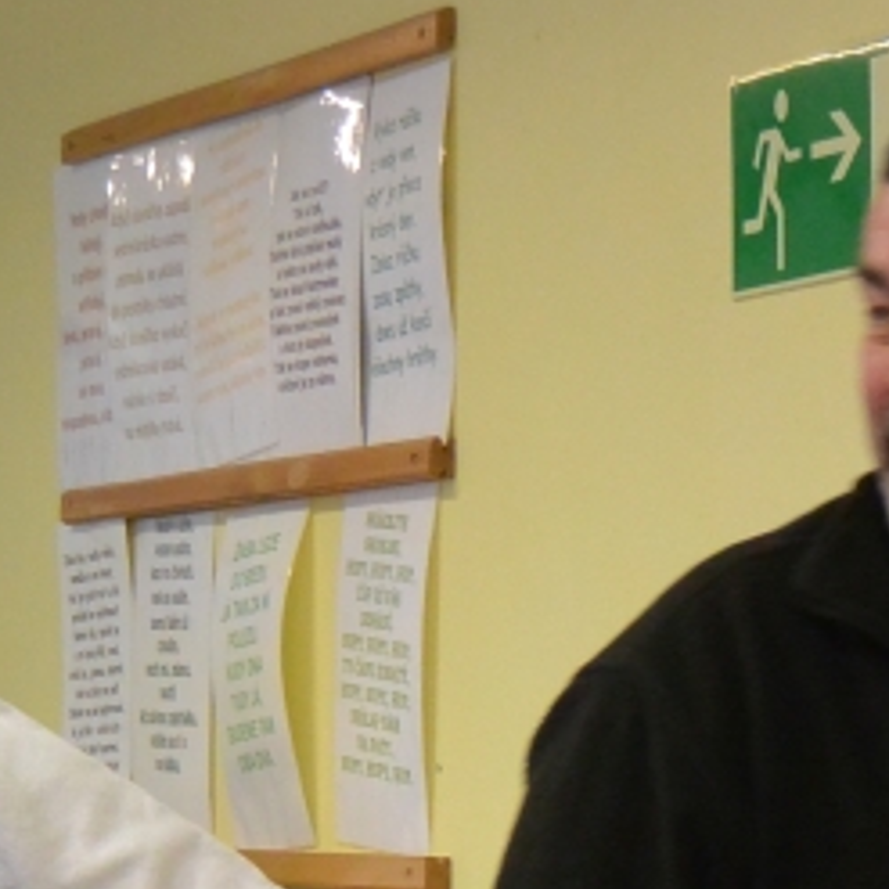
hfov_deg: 9.4
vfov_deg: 9.4
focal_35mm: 184
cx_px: 1008
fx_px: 5346
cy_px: 1008
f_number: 4.8
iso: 800
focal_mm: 19.2
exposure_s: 1/50
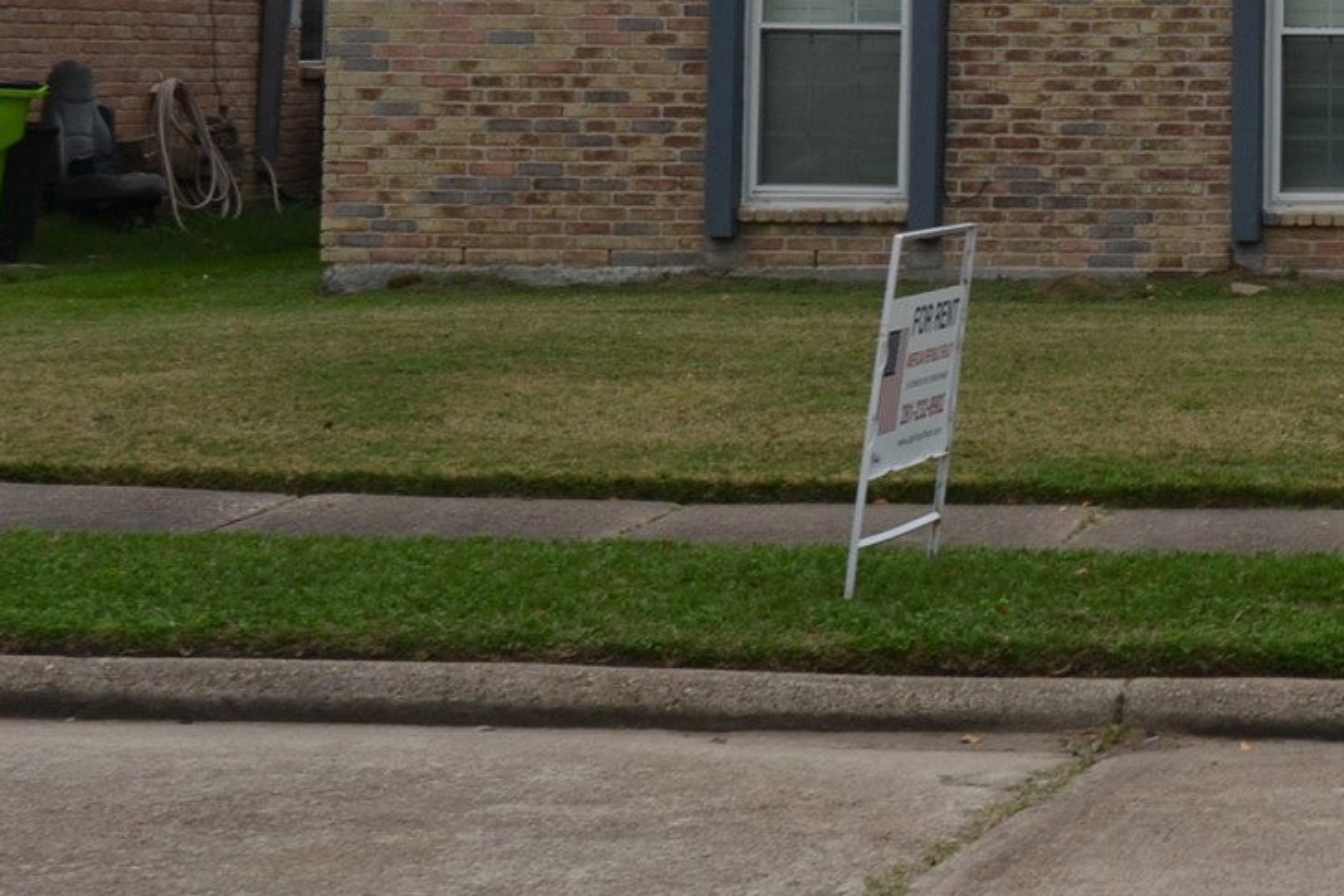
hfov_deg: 20.4
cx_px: 1858
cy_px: -92
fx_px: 3322
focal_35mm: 89
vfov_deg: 15.0
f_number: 5.6
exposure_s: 1/125
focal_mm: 20
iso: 220
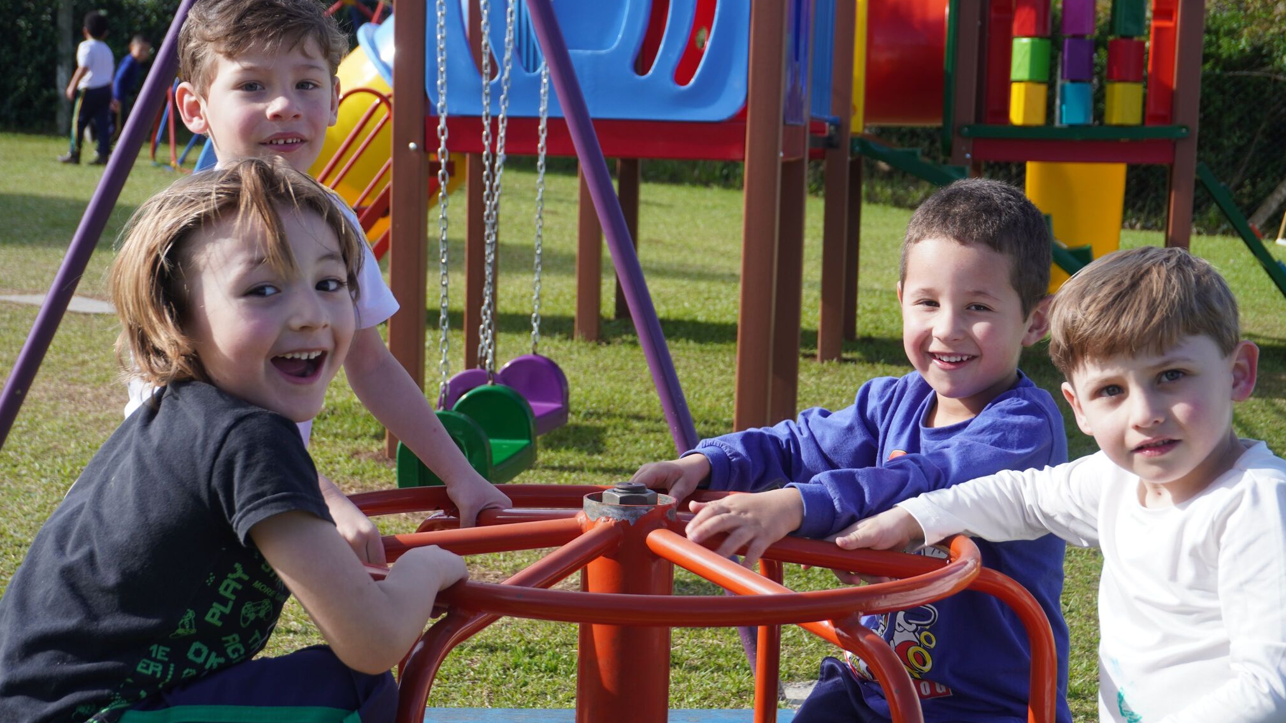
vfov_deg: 17.6
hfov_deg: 30.8
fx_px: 2337
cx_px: 637
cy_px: 417
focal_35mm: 69
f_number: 8
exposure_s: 1/160
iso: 100
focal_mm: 43
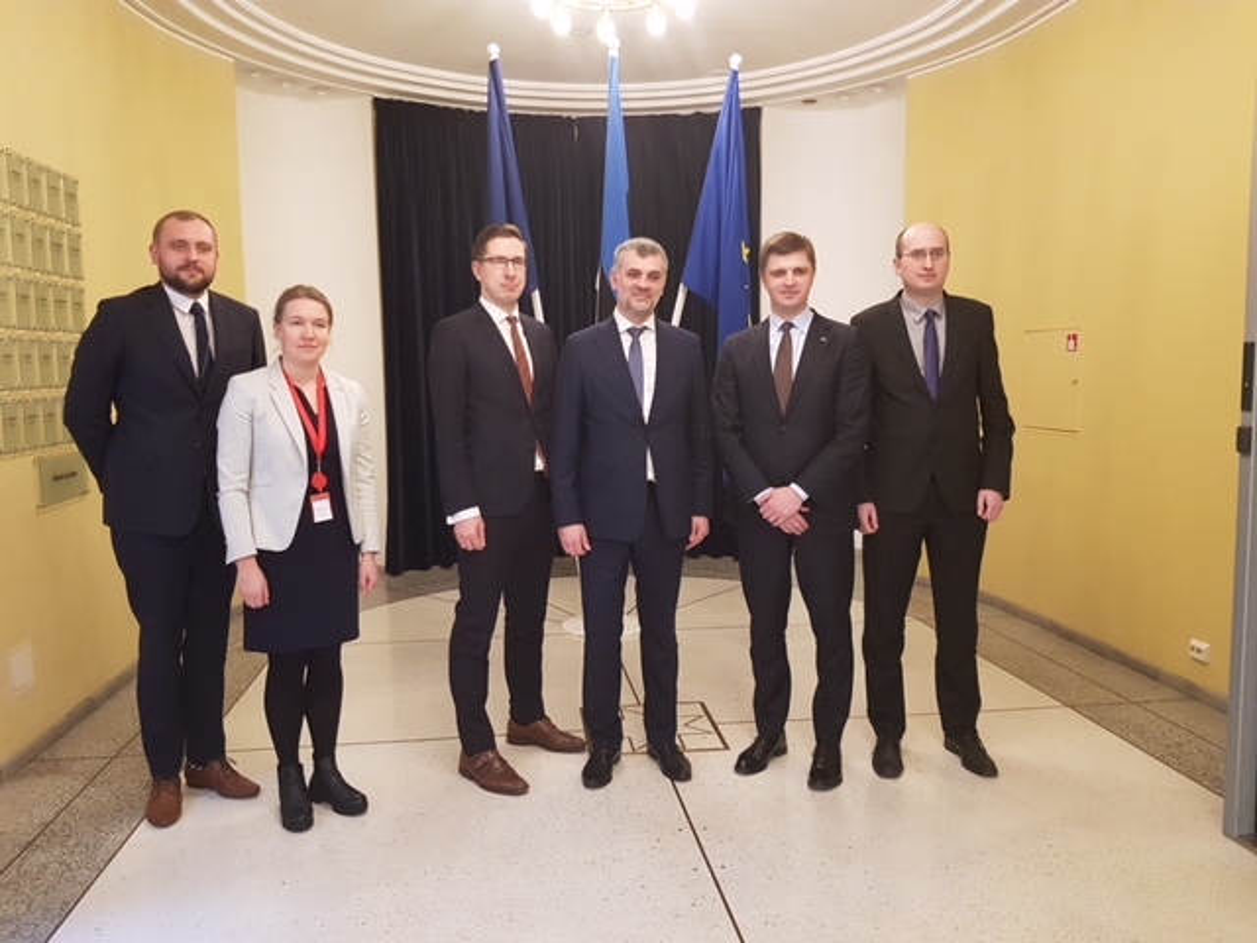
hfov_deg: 67.3
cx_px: 628
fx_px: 944
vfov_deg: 53.1
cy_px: 472
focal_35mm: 26
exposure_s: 1/33
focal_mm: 4.2
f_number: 1.7
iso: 200
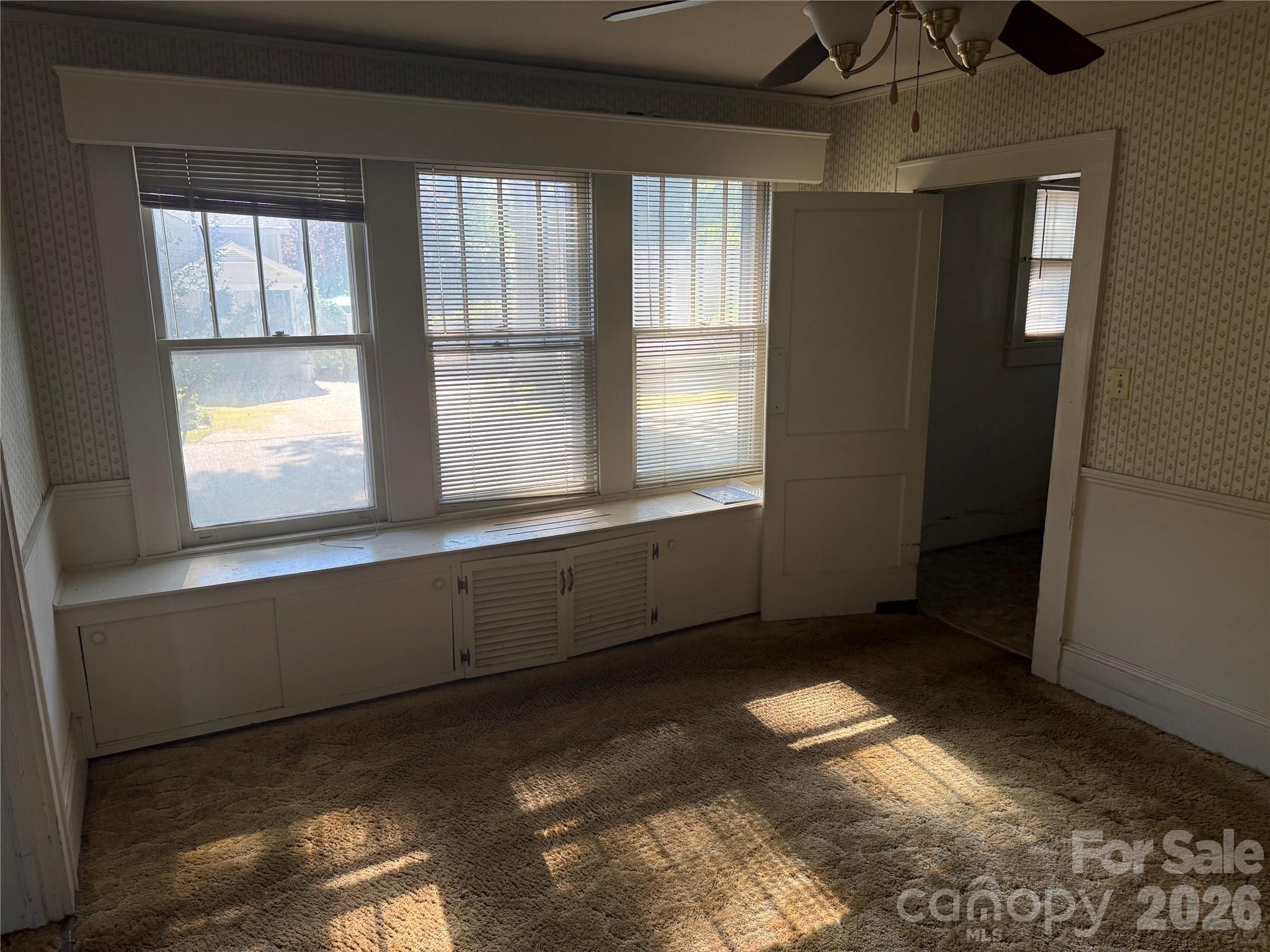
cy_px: 476
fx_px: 881
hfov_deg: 71.6
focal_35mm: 24
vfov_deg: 56.8
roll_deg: +0.3
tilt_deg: -12.5
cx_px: 635
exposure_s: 1/136
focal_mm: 6.76
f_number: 1.78
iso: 125
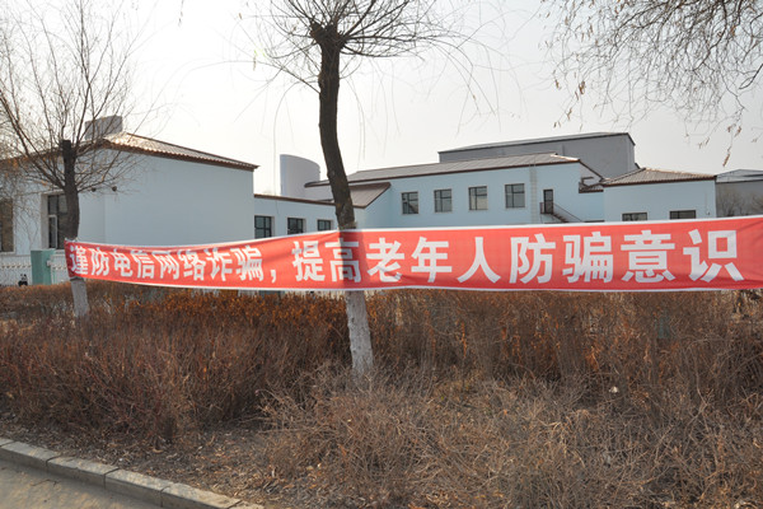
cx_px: 382
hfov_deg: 67.4
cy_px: 254
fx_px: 572
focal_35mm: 27
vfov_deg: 47.9
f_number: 13
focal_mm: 18
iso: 200
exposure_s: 1/200
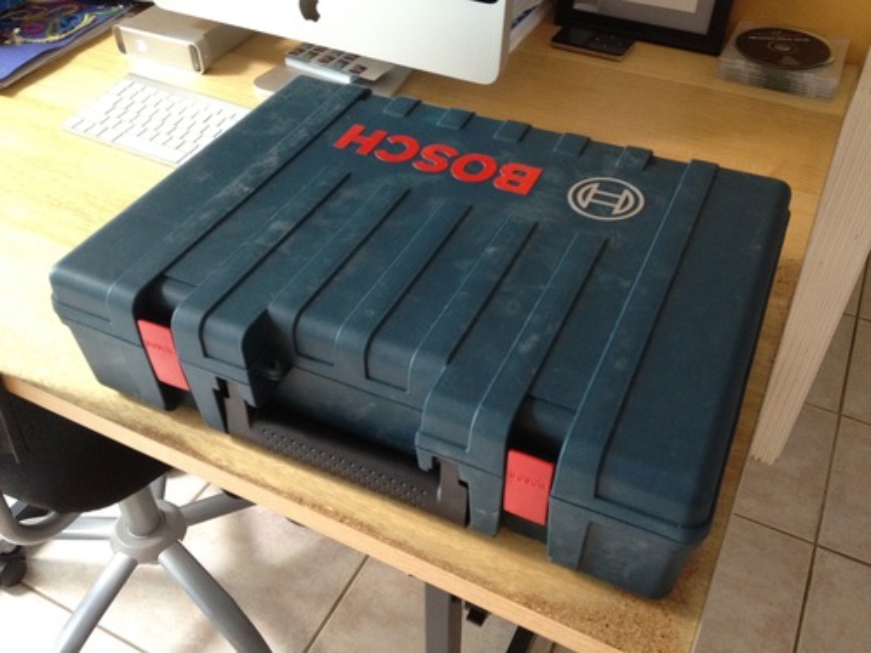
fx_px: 881
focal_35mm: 35
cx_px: 436
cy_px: 326
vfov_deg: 40.7
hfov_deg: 52.6
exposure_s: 1/20
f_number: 2.4
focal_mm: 4.28
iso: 320
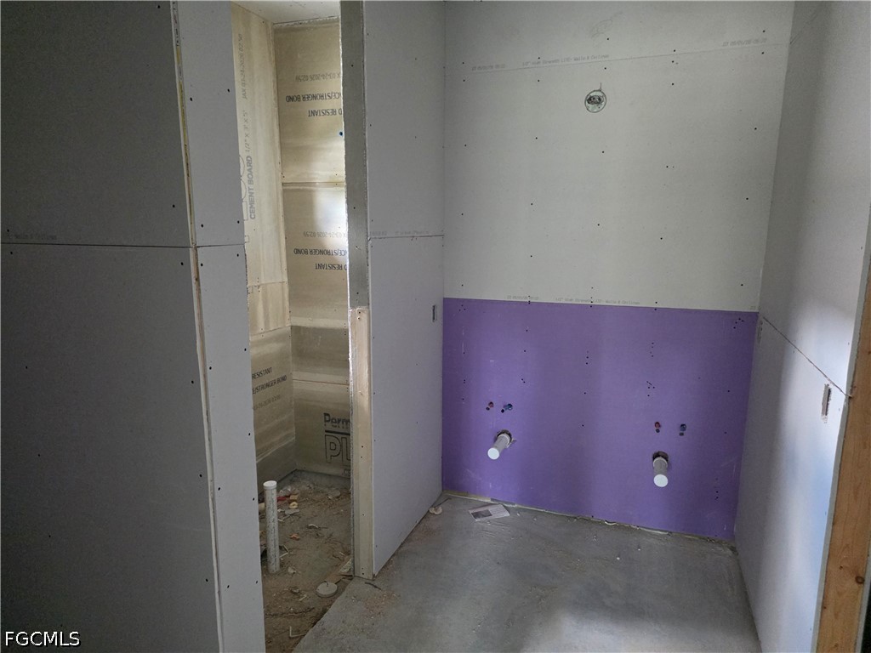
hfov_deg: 73.9
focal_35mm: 23
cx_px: 436
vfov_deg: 58.9
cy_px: 326
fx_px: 579
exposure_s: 1/120
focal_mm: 6.25
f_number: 1.7
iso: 2000
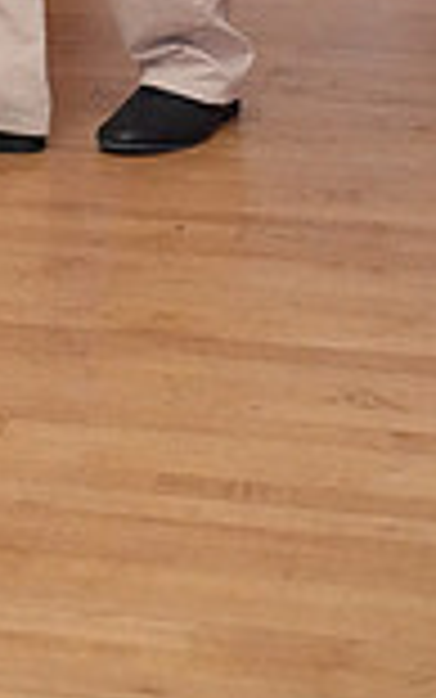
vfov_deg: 10.4
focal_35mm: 191
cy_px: -486
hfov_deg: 6.7
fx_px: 3628
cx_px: -411
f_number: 3.5
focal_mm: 50
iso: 8000
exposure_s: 1/250
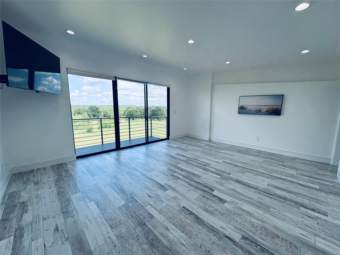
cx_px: 170
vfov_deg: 85.7
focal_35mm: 14
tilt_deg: -7.5
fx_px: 138
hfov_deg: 102.1
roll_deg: +0.5
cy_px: 128
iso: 64
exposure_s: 1/361
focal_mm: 2.22
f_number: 2.2
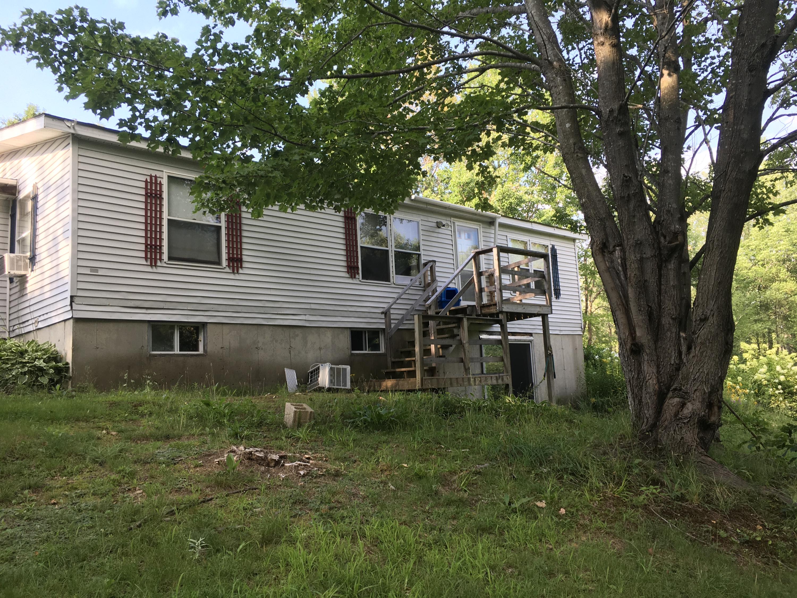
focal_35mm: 29
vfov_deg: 48.2
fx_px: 668
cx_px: 398
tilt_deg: +9.0
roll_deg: +2.9
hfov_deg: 61.7
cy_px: 299
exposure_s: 1/120
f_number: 2.2
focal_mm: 4.15
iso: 25
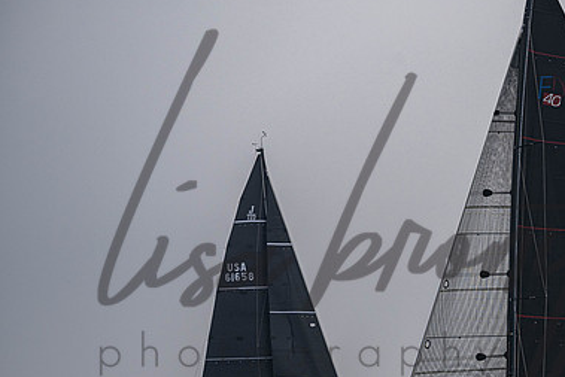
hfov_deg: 8.8
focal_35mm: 233
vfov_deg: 5.9
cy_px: 256
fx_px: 3658
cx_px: 444
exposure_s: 1/5000
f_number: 5.6
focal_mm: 145
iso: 400
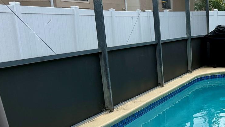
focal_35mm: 57
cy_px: 114
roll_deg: +0.3
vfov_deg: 20.7
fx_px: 340
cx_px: 229
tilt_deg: -14.8
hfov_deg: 33.3
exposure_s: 1/1949
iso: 80
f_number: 1.78
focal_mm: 6.76
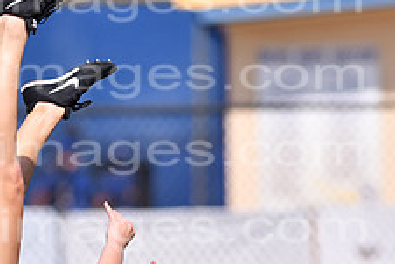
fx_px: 12703
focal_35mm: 1157
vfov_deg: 1.2
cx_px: -26
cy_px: 268
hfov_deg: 1.8
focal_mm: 300
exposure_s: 1/8000
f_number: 4
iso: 400
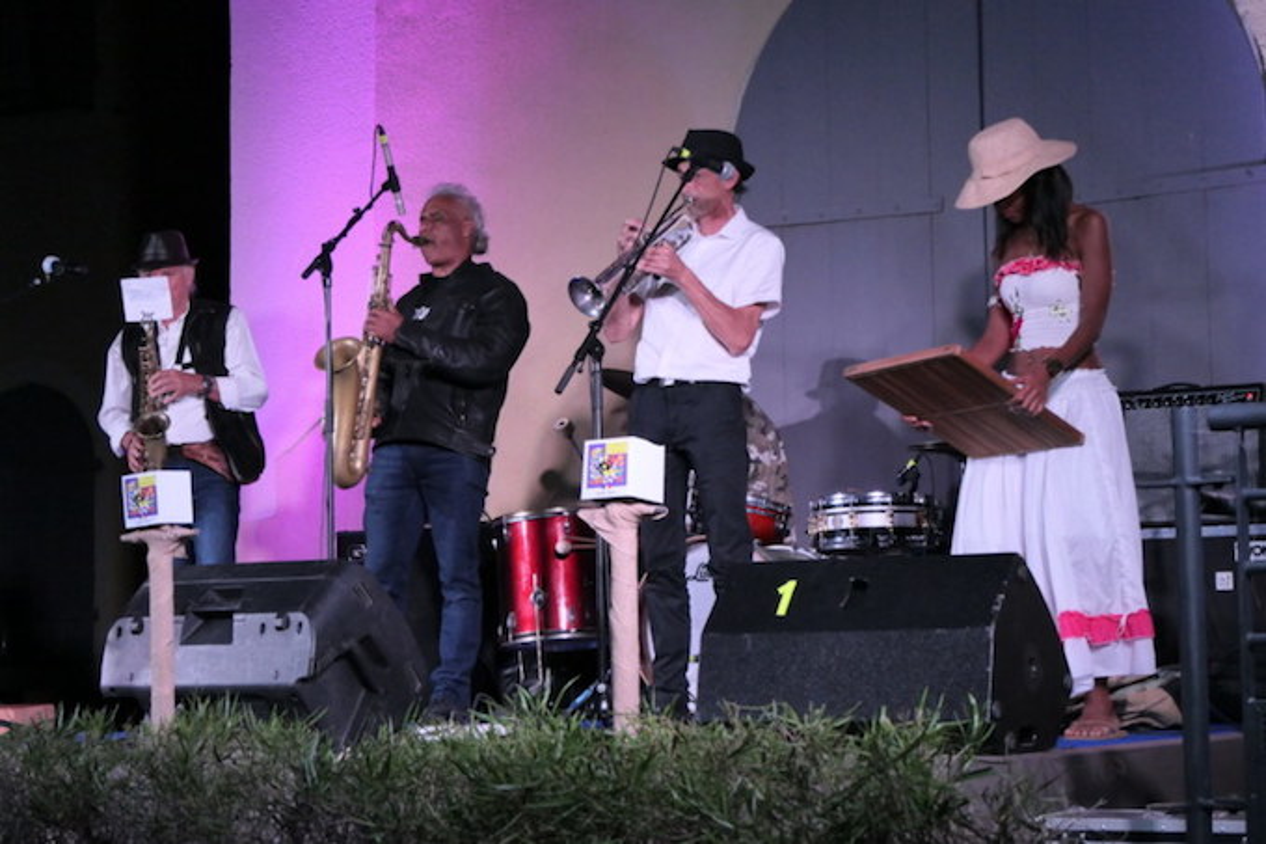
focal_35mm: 77
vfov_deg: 17.7
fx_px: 2707
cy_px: 422
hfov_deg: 26.3
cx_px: 633
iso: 1600
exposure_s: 1/125
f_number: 5.6
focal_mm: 28.4
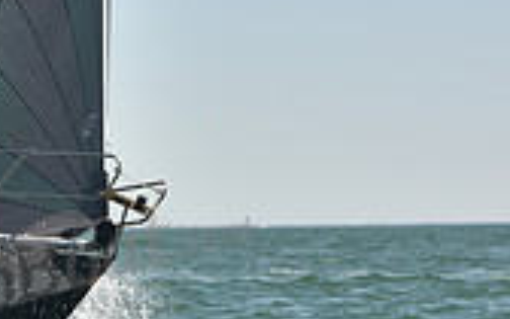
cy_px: 160
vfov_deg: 4.7
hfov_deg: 7.3
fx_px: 3920
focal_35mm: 282
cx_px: -331
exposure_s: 1/800
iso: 250
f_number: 5
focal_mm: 80
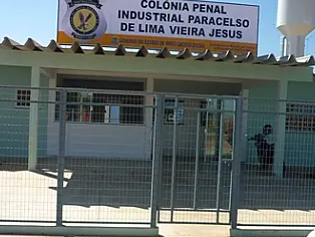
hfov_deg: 44.7
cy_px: 136
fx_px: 382
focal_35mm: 42
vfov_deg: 34.3
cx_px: 147
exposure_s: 1/1000
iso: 80
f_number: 2.8
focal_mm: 5.5
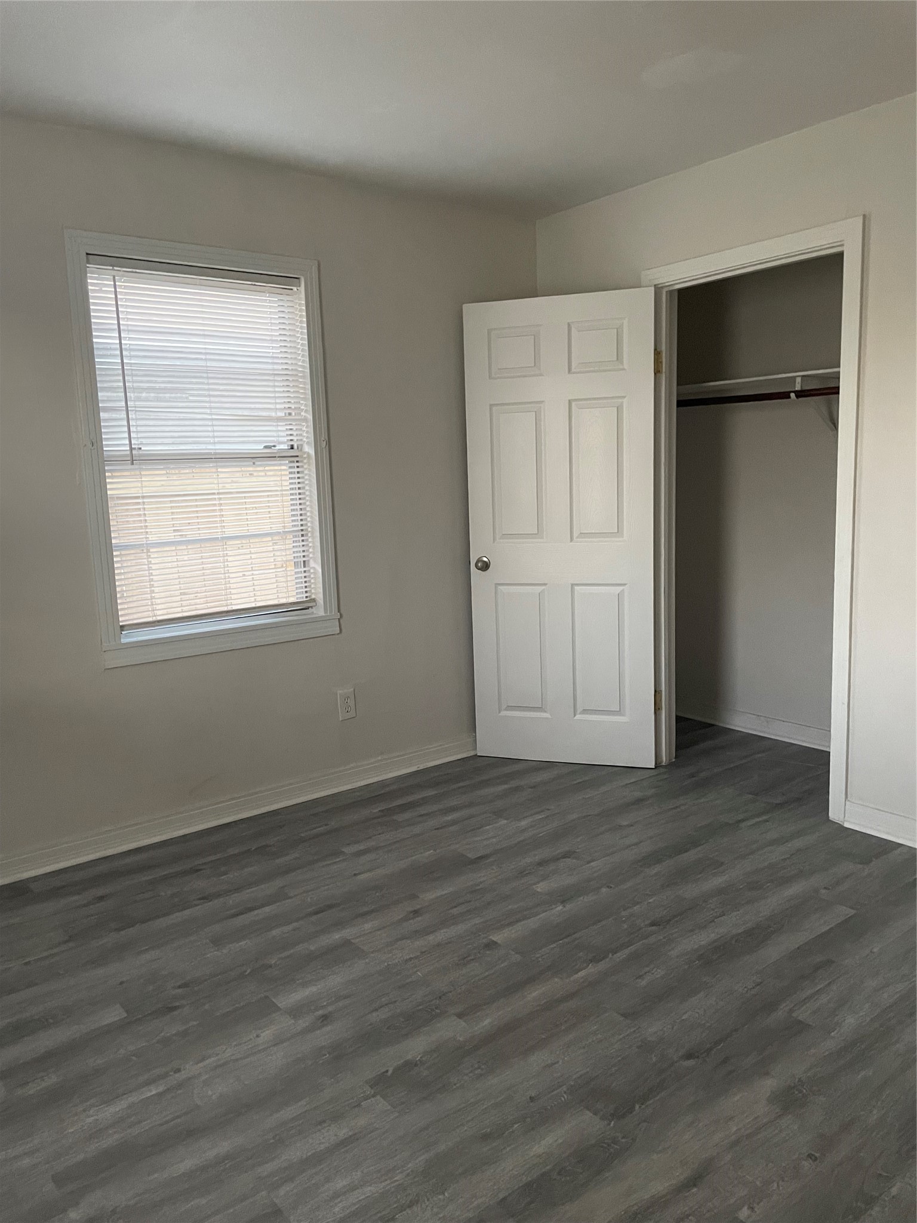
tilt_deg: -9.1
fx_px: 918
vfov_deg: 67.3
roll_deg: +1.8
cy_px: 612
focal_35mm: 26
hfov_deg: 53.1
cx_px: 458
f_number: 1.6
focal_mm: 4.2
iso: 640
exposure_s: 1/36
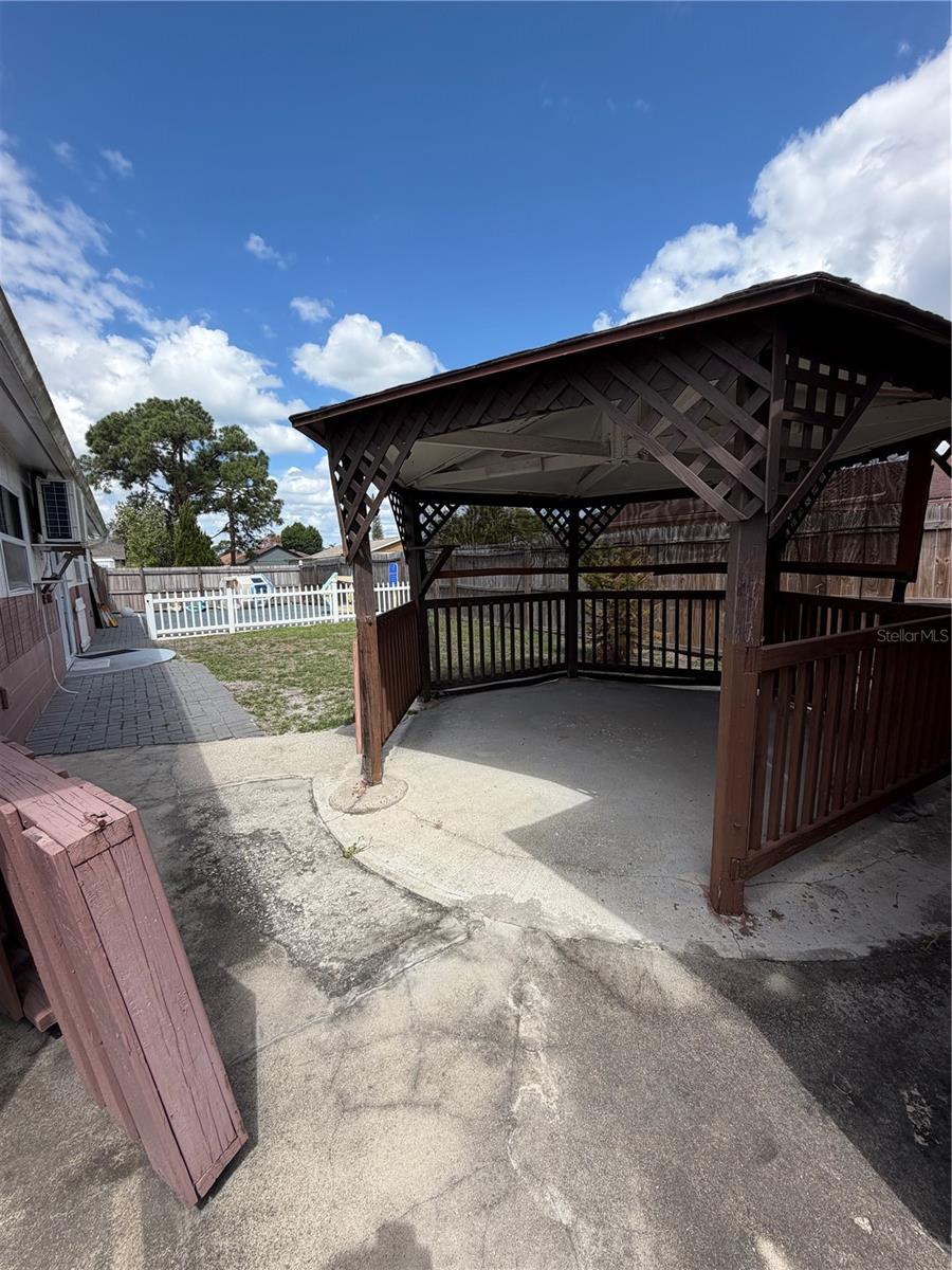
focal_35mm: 14
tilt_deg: -8.0
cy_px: 635
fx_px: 513
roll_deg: +1.7
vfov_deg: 102.1
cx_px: 476
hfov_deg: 85.7
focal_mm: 2.22
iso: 25
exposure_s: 1/770
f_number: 2.2
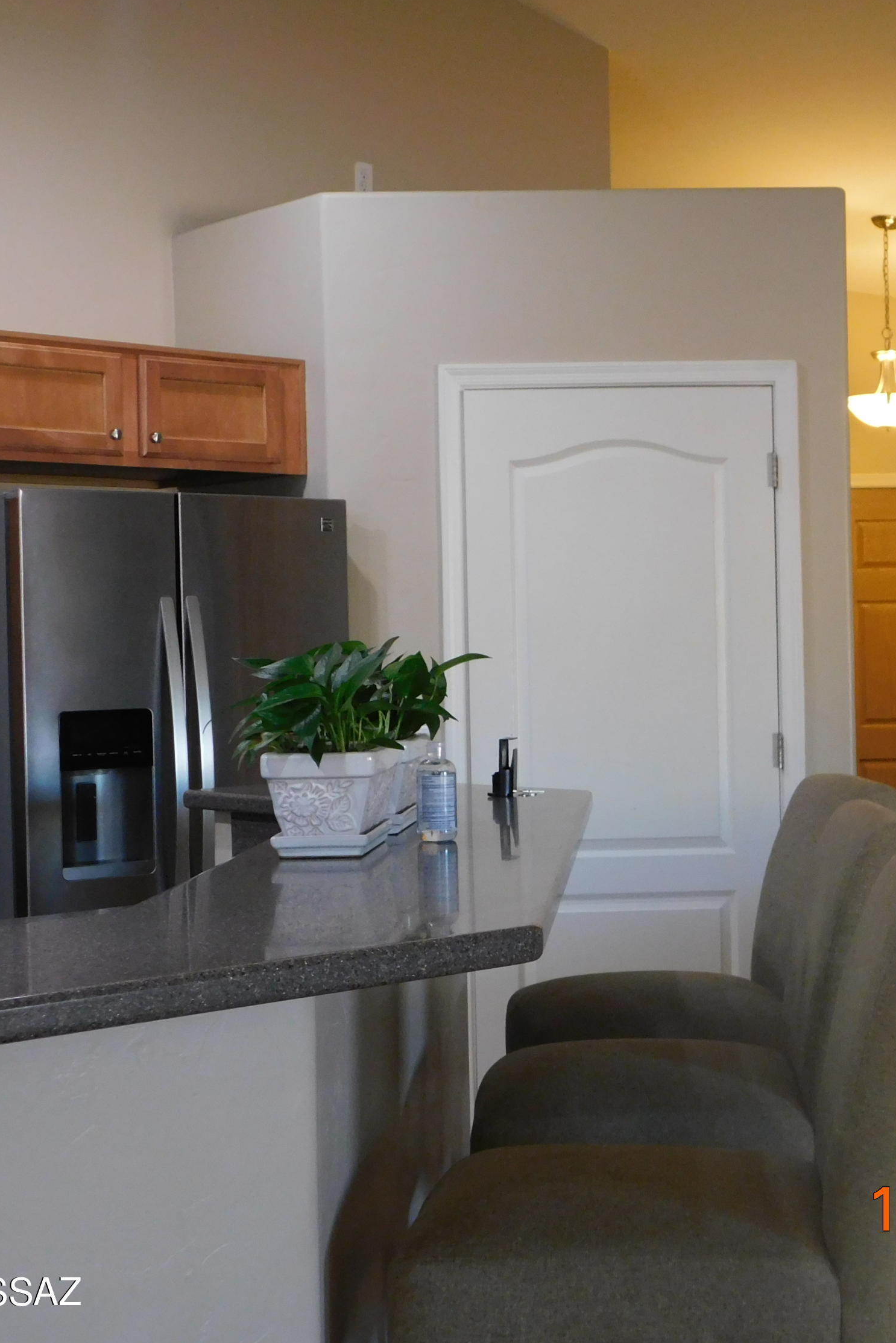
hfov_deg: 23.8
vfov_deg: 35.6
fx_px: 2091
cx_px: 709
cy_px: 674
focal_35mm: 56
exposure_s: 1/30
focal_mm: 7.1
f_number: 3.6
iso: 360
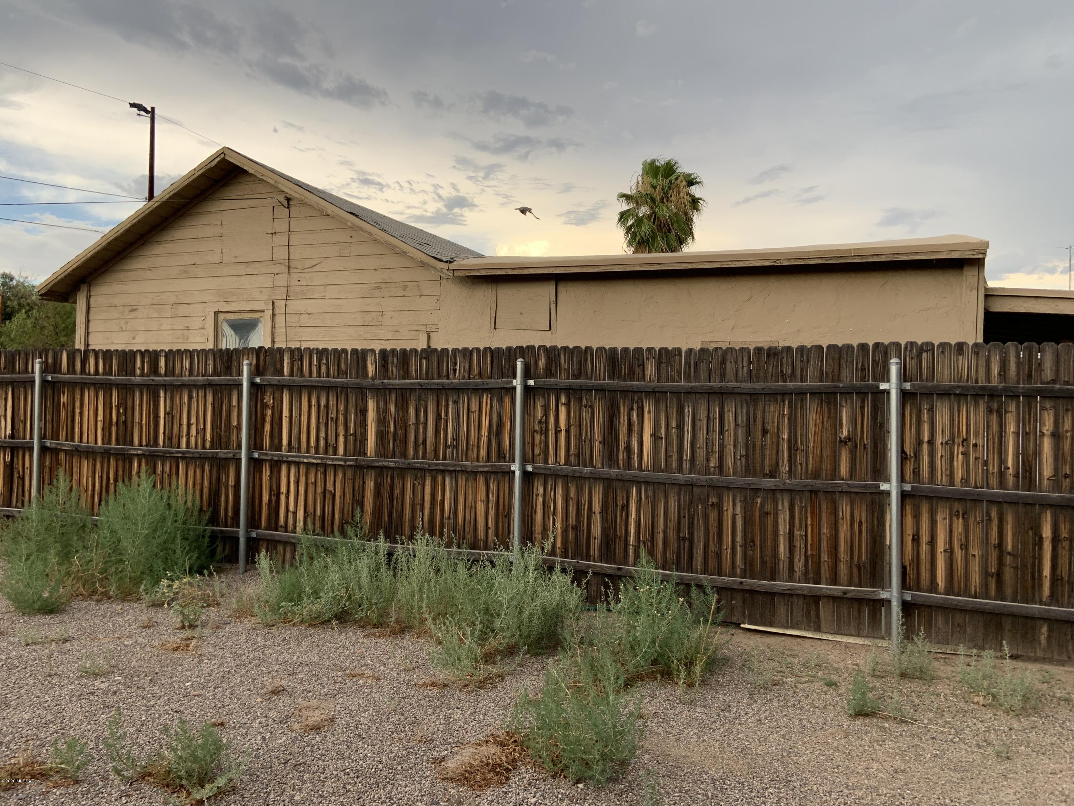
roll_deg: -1.6
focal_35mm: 26
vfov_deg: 53.1
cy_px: 403
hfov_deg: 67.3
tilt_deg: +2.6
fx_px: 807
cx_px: 537
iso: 25
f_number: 1.8
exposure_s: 1/330
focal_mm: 4.25
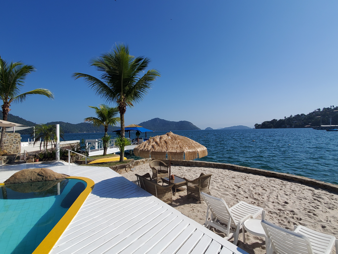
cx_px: 169
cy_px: 127
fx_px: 127
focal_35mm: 13
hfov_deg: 106.2
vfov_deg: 89.9
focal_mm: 1.8
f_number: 2.2
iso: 50
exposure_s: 1/1814
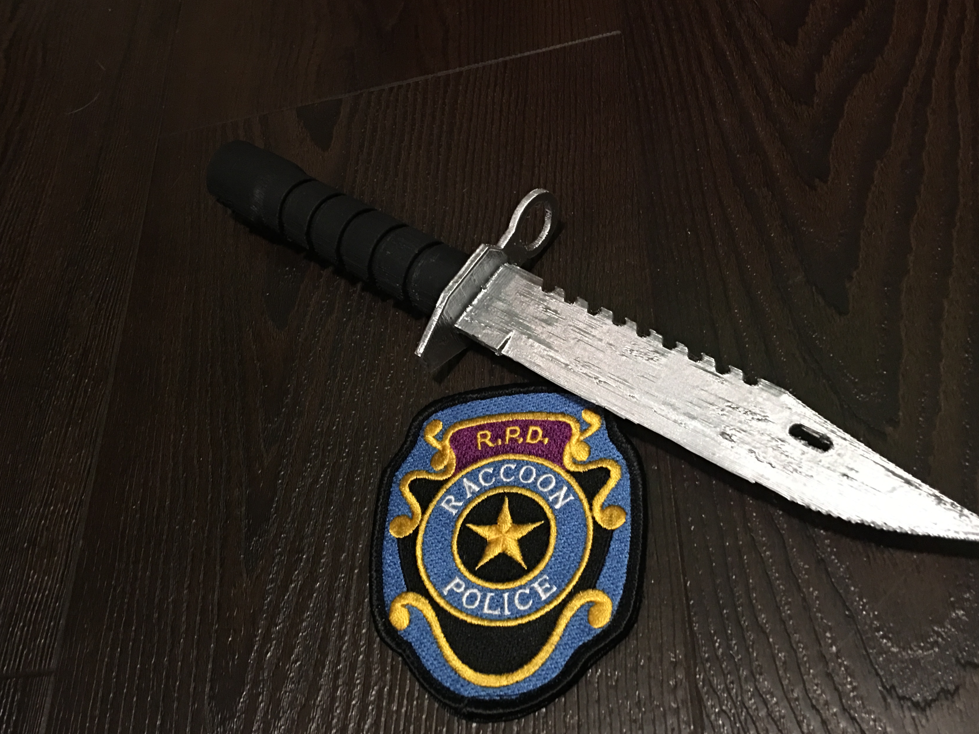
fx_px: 990
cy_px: 401
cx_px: 518
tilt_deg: -56.9
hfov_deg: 52.6
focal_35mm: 35
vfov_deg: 40.7
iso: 64
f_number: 2.2
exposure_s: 1/4
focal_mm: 4.15
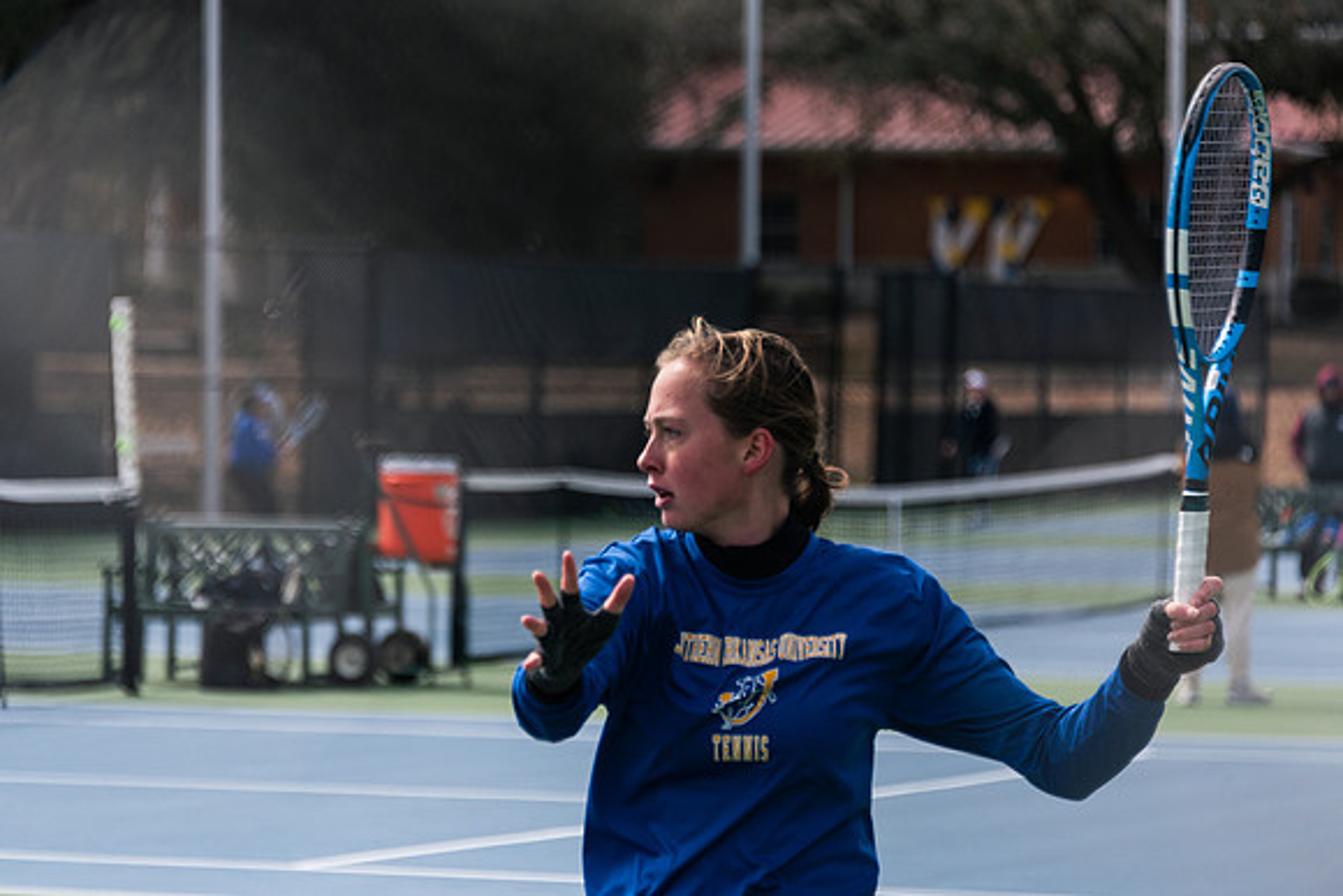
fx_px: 7089
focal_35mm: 190
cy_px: 448
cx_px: 672
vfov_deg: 7.2
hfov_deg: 10.8
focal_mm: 190
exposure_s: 1/2500
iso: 640
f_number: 5.6
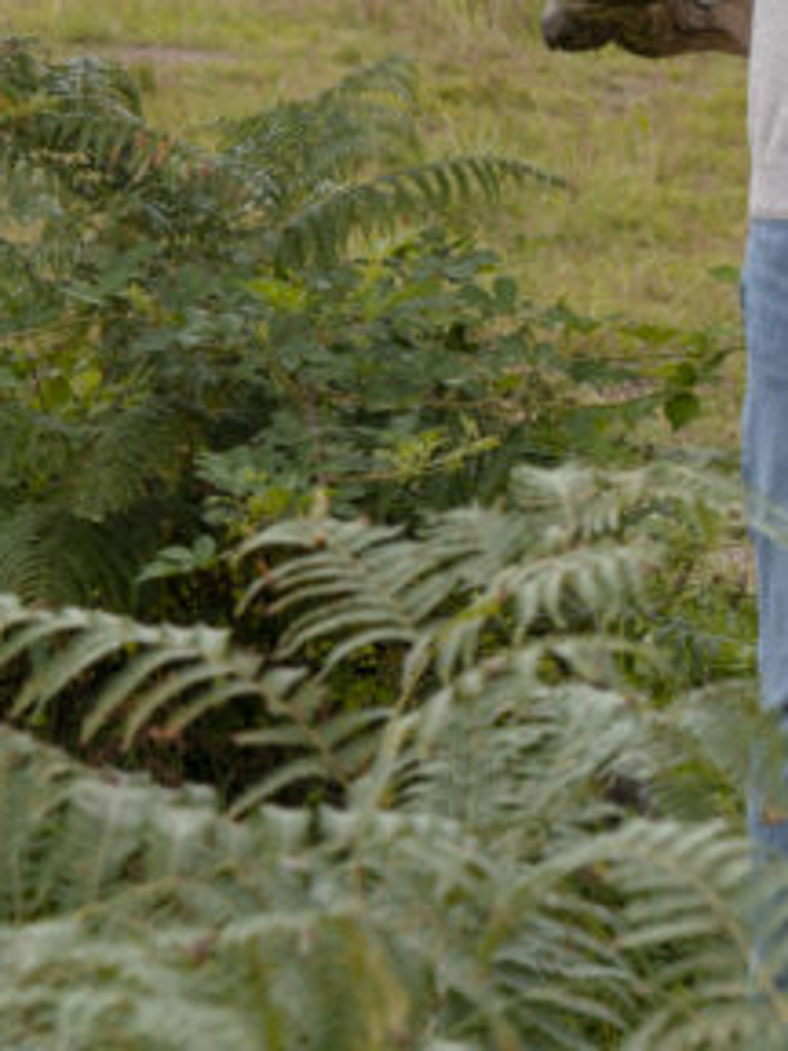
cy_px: 78
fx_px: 7254
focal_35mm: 239
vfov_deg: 8.3
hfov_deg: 6.1
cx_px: 1470
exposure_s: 1/160
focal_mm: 70
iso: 800
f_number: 9
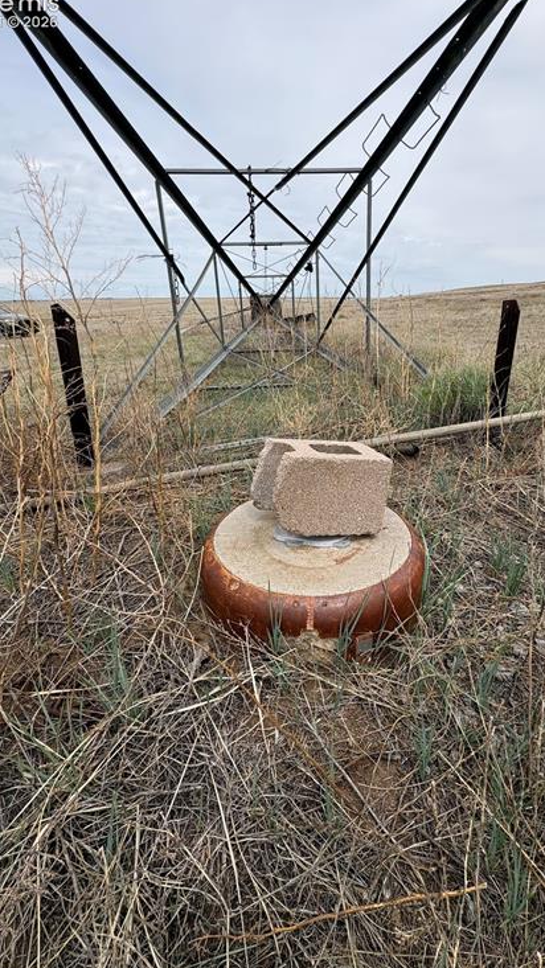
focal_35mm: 16
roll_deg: +0.8
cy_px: 469
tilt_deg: -21.6
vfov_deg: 99.3
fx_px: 411
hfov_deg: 67.0
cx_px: 294
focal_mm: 2.22
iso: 50
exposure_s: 1/2146
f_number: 2.2
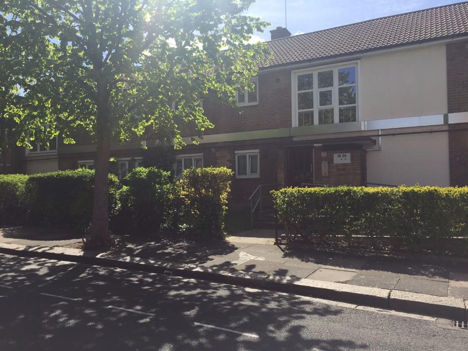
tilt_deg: -0.6
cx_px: 234
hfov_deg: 61.7
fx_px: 392
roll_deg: +0.0
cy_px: 176
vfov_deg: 48.2
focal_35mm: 29
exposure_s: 1/1647
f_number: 2.2
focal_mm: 4.15
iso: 32
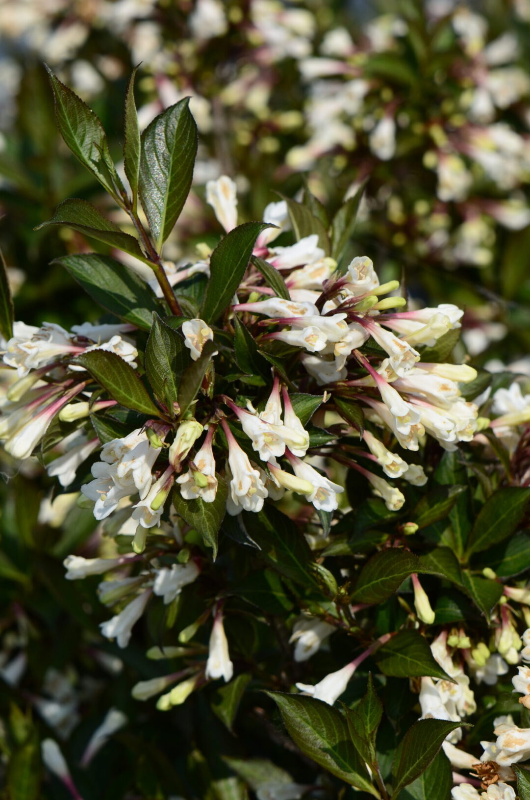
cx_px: 283
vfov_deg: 14.5
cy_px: 417
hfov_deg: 9.7
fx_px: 3138
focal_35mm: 142
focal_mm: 85
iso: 250
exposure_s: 1/1250
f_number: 7.1
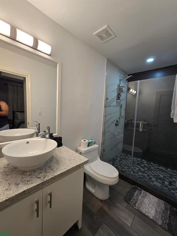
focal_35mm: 13
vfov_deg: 106.2
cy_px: 118
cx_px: 88
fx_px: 89
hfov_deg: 89.9
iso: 125
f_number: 2.2
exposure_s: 1/60
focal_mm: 2.2
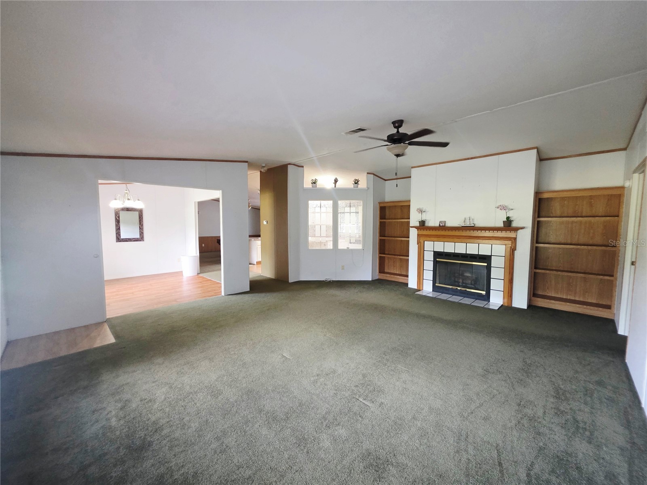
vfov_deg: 89.9
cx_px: 324
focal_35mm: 13
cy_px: 242
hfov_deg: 106.2
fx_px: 243
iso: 500
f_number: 1.9
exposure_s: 1/60.2
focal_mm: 2.2
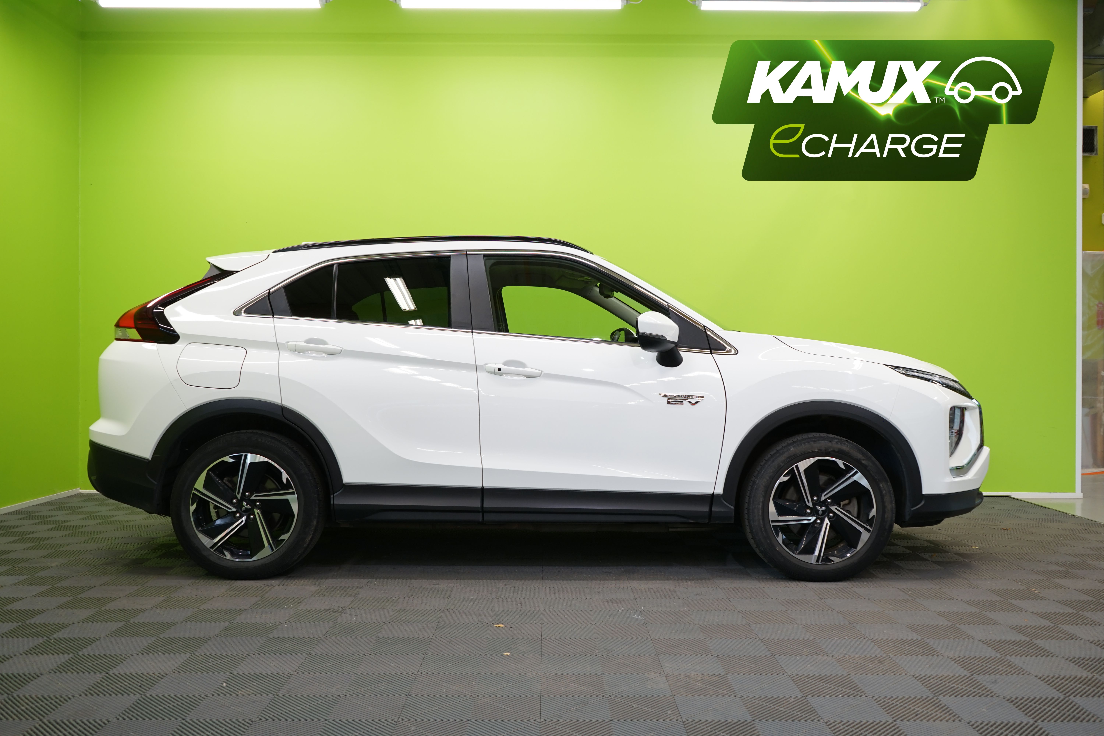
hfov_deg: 61.9
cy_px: 368
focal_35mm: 30
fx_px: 920
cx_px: 552
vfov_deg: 43.6
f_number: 5.6
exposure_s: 1/25
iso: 400
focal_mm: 30
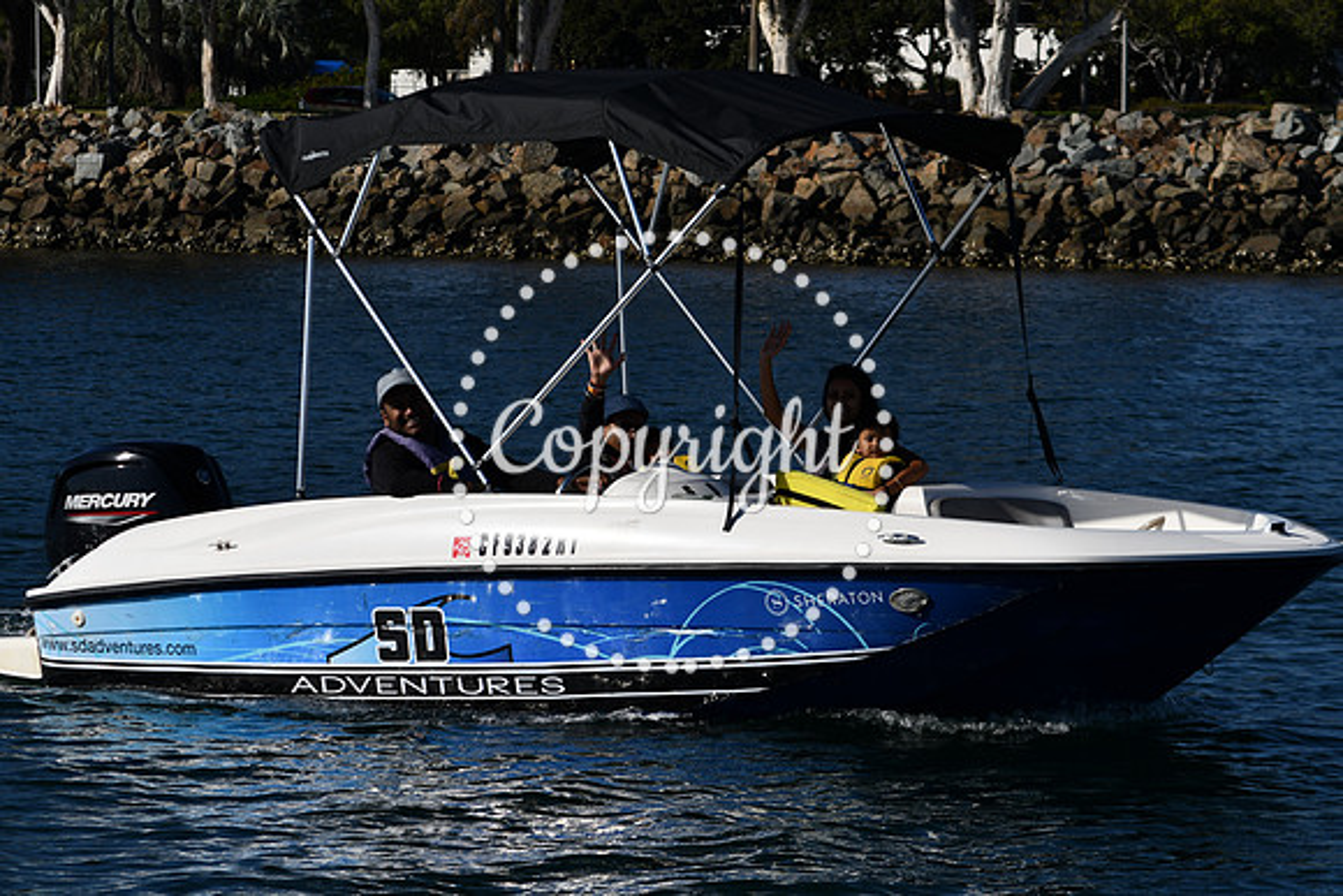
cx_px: 672
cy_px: 448
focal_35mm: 150
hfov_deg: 13.7
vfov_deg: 9.2
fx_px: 5597
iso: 100
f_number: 9
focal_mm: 100
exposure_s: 1/640
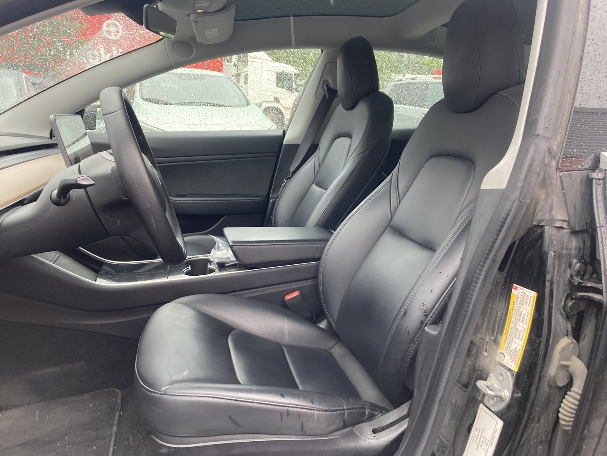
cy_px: 228
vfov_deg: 49.7
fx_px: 491
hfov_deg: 63.4
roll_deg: -1.0
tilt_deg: -11.1
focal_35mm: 28
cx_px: 304
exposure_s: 1/121
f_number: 1.8
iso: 40
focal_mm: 3.99
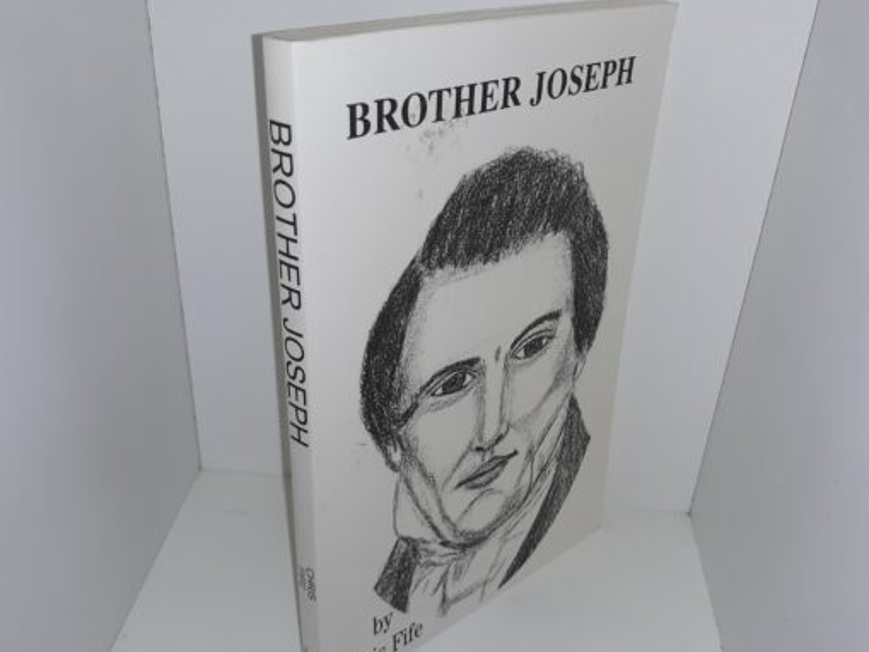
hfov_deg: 55.3
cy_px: 350
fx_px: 829
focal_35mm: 33
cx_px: 463
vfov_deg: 42.9
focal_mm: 3.7
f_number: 1.7
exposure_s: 1/223
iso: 40
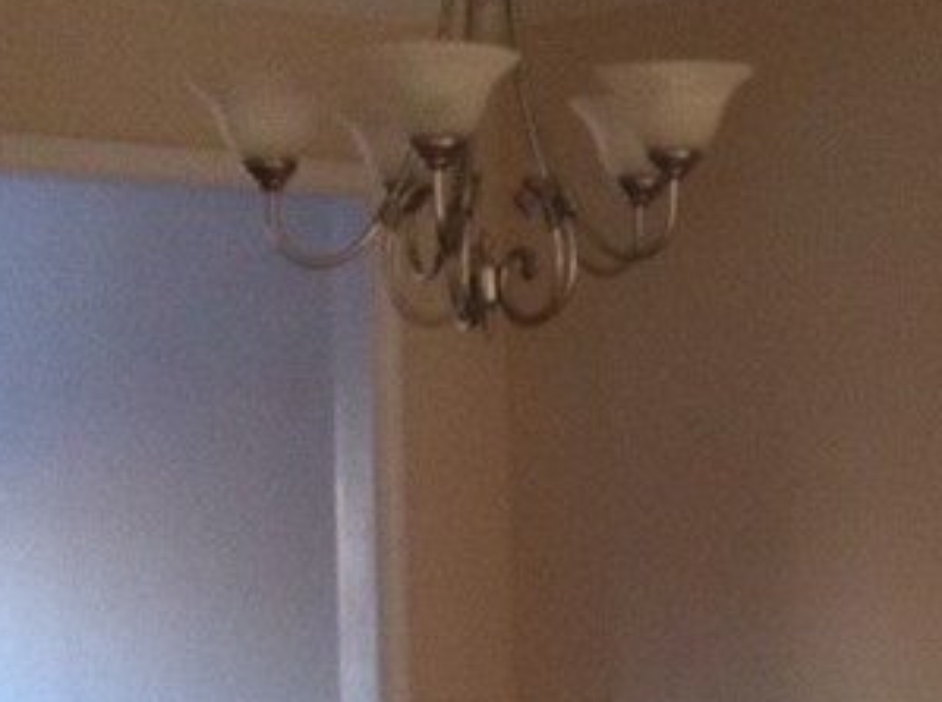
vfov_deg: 12.1
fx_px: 3259
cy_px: 784
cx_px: 643
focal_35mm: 120
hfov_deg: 16.4
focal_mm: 3.85
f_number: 2.8
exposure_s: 1/15
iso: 200
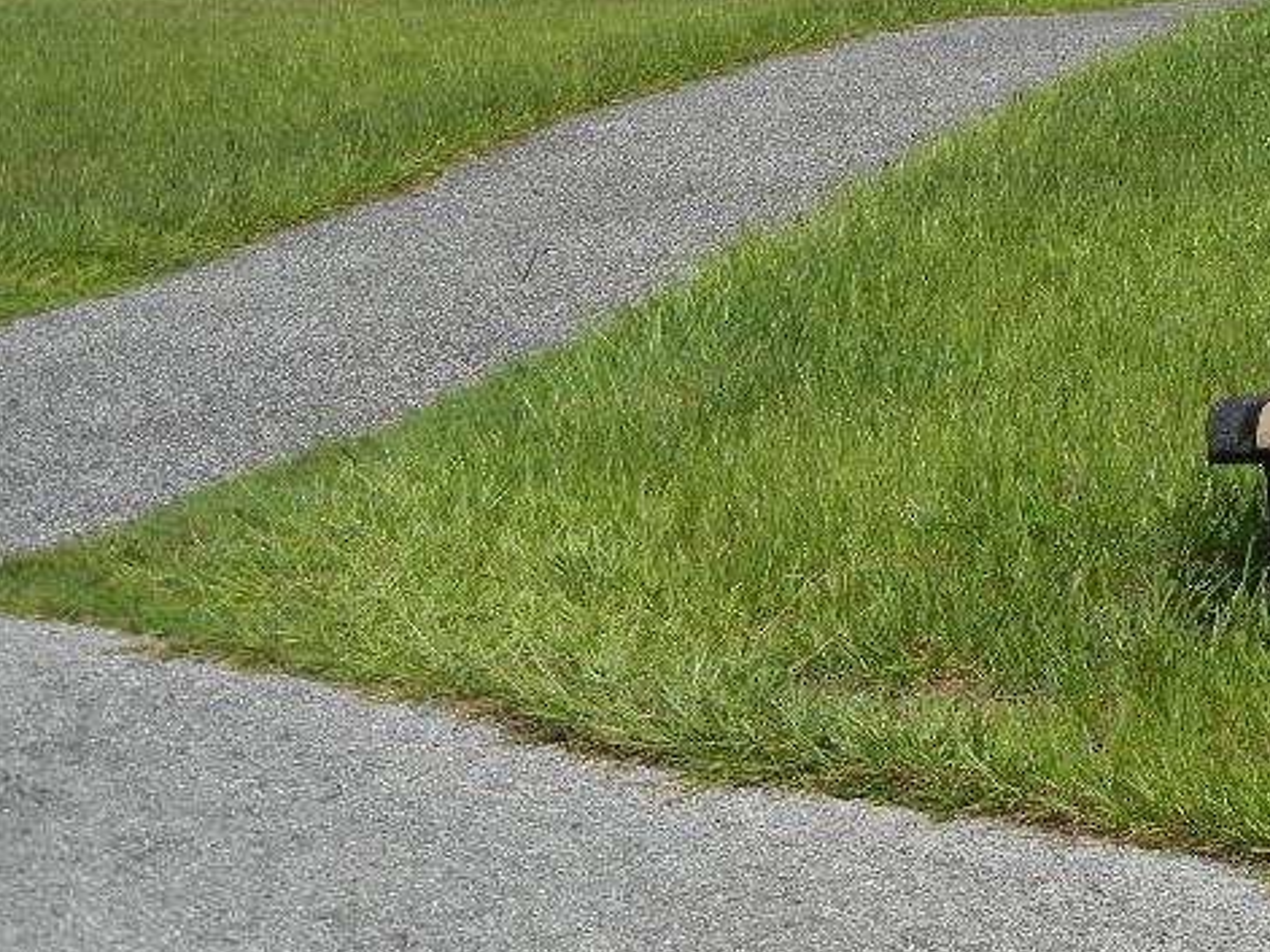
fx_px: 4145
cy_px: 148
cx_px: 1372
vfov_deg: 13.0
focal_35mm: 113
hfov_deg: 16.9
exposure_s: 1/366
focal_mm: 9.3
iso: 160
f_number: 7.8
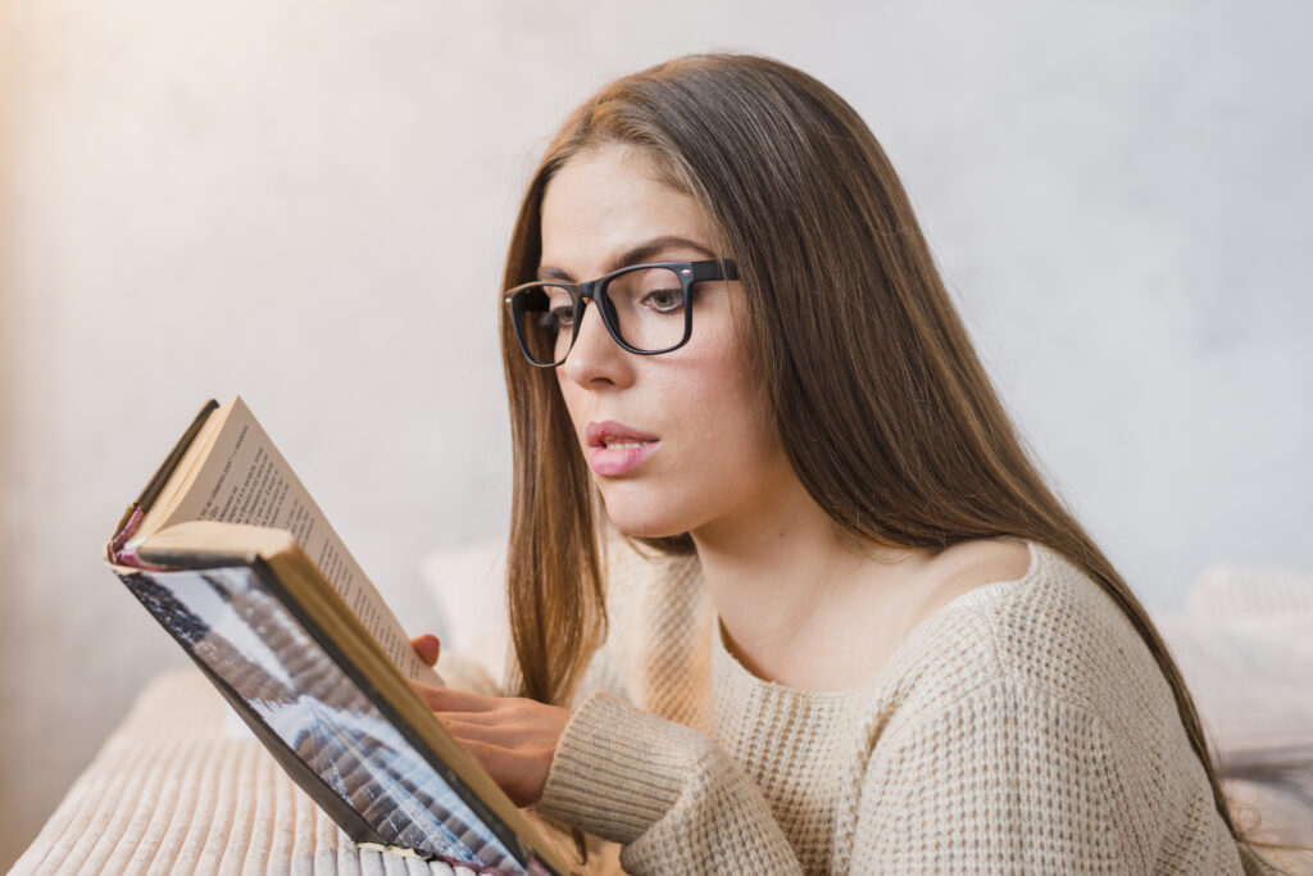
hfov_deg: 39.6
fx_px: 1824
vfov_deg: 27.0
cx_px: 656
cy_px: 438
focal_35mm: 50
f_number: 2.8
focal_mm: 50
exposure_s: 1/100
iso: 400
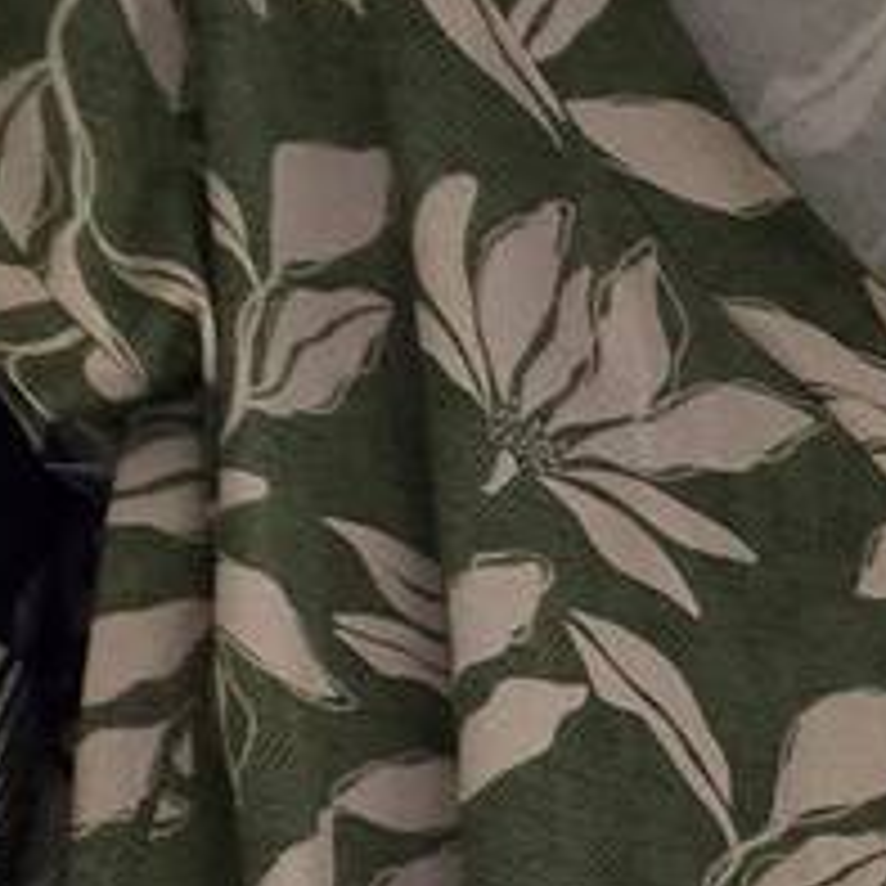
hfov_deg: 11.1
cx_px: 2743
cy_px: 1759
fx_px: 2432
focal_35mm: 84
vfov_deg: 16.1
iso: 100
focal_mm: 2.2
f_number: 2.2
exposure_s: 1/60
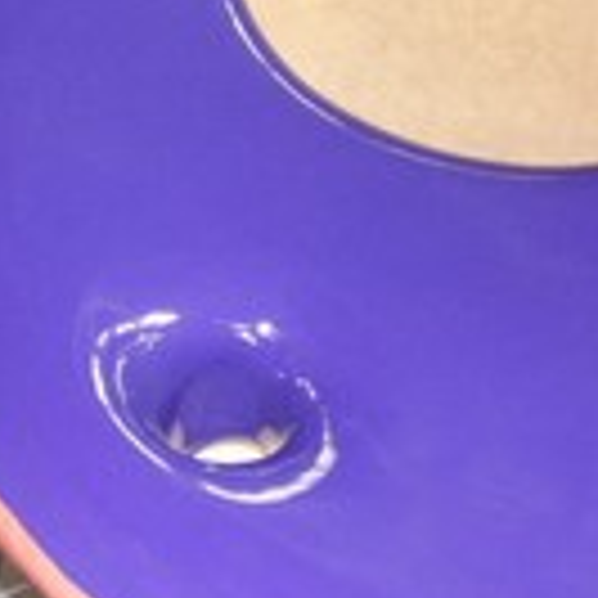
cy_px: 216
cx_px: 638
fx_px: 1251
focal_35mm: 64
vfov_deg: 26.8
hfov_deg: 25.2
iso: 400
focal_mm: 4
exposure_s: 1/30
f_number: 3.2
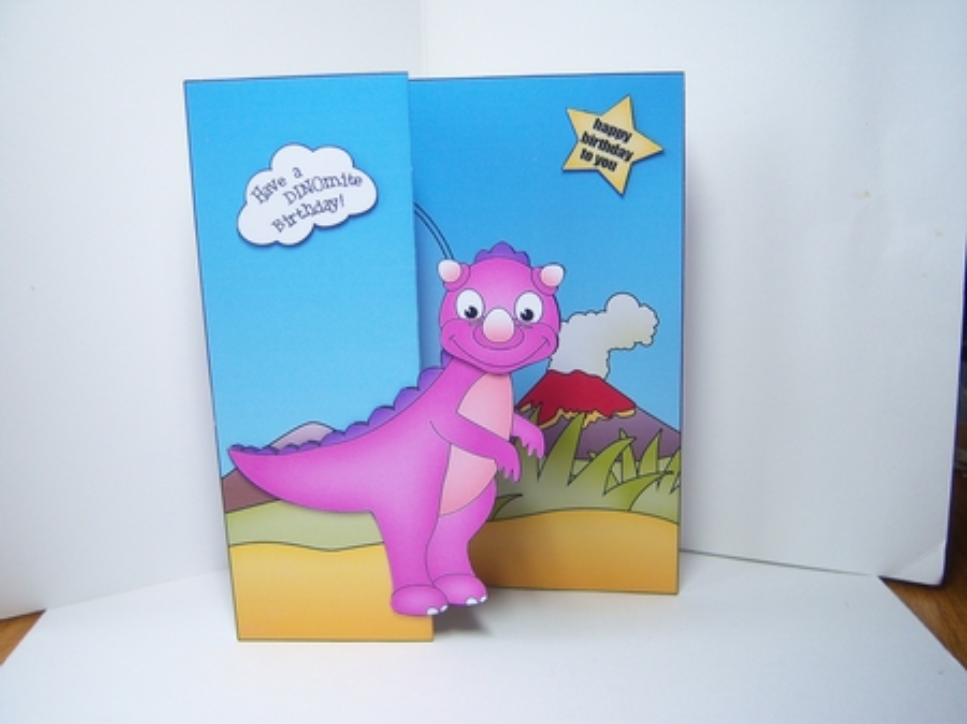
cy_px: 362
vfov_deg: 39.6
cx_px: 484
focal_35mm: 36
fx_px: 1005
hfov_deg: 51.4
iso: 100
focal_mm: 7.5
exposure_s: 1/60
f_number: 2.8
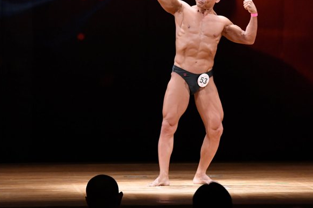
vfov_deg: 4.3
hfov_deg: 6.5
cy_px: 79
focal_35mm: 318
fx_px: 2762
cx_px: 175
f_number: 5.6
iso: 4000
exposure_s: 1/400
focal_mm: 160
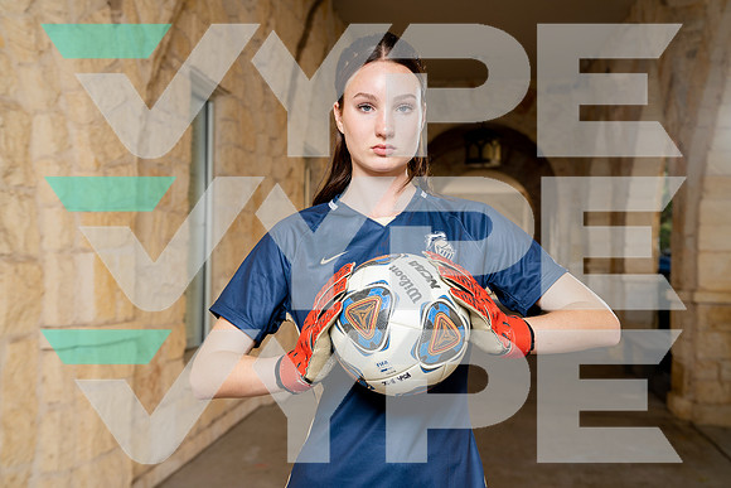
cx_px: 366
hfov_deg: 42.7
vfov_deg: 29.3
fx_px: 934
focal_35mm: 46
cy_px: 244
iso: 100
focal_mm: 46
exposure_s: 1/250
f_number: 5
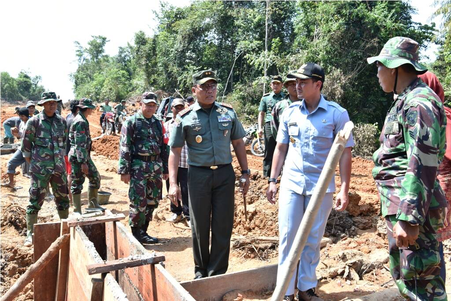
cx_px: 226
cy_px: 150
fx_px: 376
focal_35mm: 30
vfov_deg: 43.6
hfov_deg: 61.9
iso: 400
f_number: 10
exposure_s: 1/125
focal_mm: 30
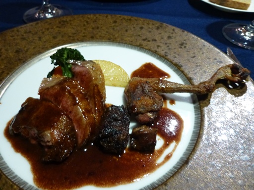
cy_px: 95
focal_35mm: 25
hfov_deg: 69.4
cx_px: 127
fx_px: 183
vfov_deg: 54.9
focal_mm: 4.5
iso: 500
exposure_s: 1/8
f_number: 3.1
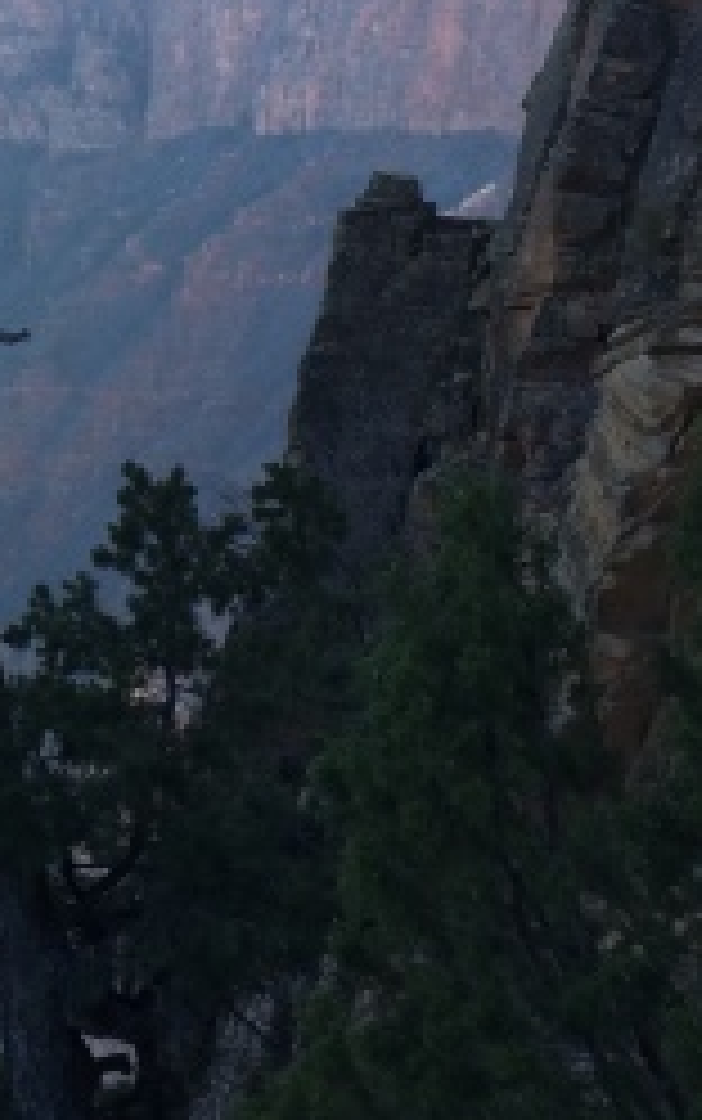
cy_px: 369
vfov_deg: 26.0
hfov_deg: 15.8
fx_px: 2414
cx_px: -171
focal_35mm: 79
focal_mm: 4.15
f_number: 2.2
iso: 32
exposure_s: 1/406
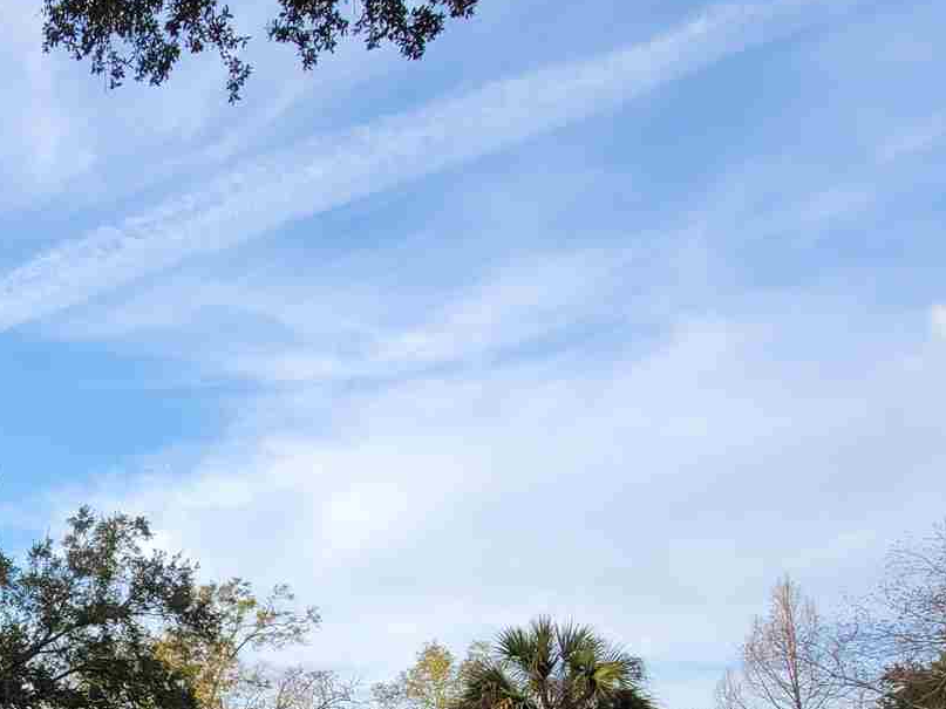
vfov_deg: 37.0
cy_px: 755
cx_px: -43
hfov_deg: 44.9
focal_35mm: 33
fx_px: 902
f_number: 2.2
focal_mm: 2.2
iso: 64
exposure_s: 1/456
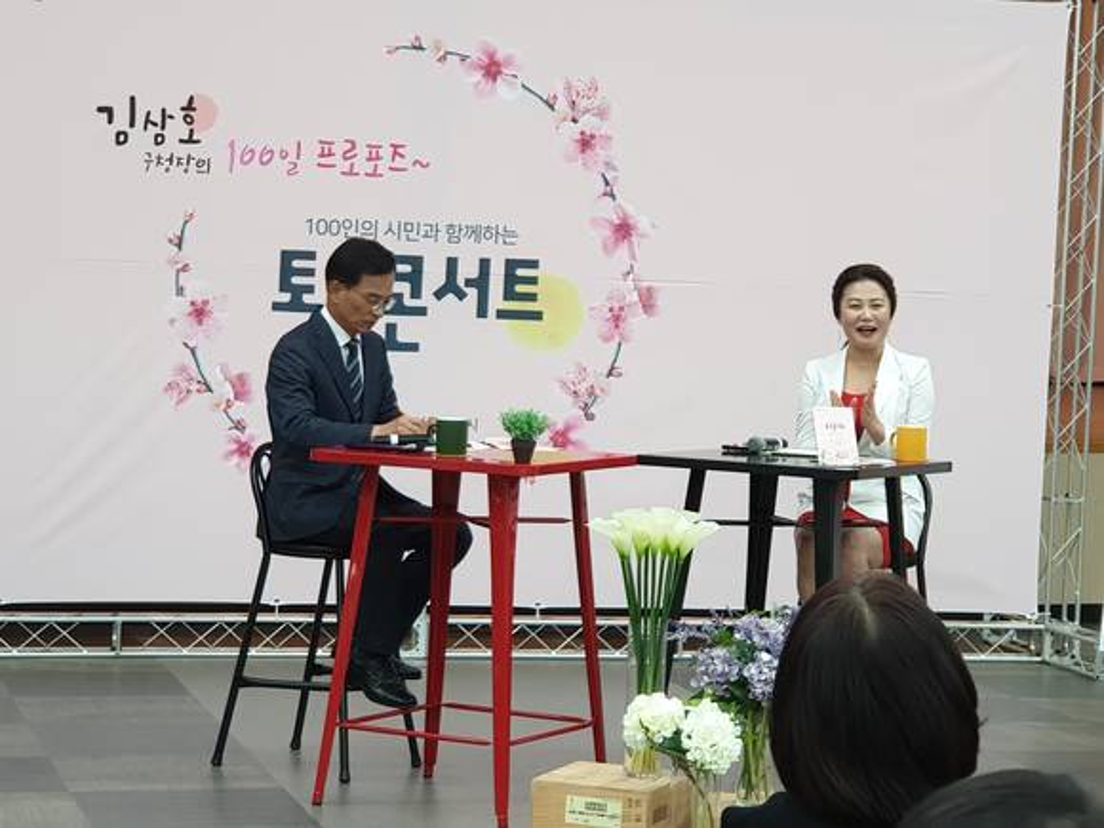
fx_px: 1658
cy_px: 414
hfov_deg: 36.8
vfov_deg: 28.0
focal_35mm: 52
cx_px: 552
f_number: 2.4
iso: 125
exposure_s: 1/30
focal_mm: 6
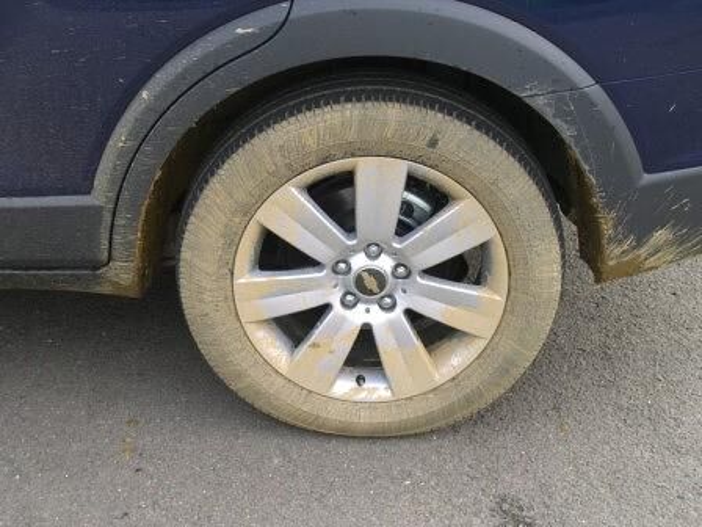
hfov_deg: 28.6
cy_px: 264
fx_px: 1379
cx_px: 351
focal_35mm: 68
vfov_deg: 21.6
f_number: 4
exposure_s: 1/100
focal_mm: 14.2
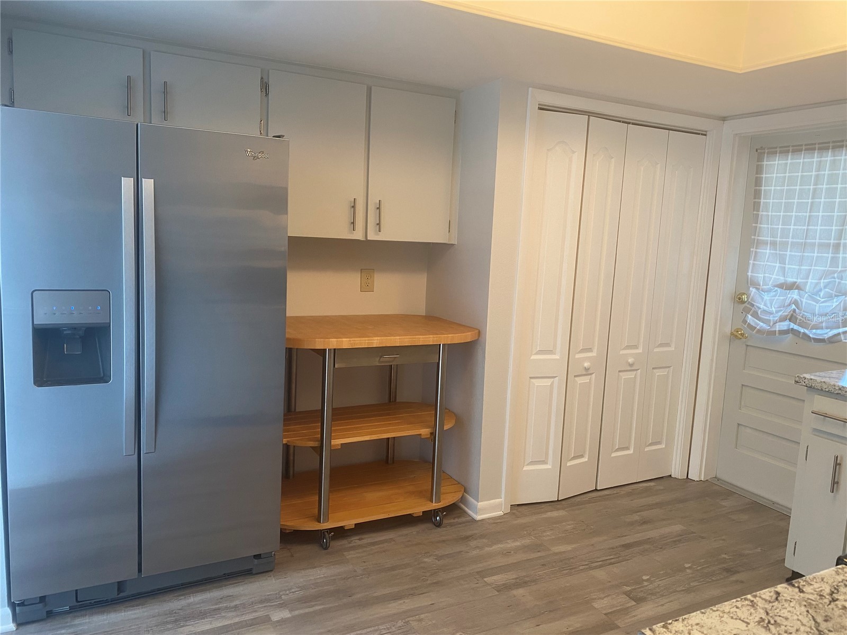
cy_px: 318
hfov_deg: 67.3
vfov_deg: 53.1
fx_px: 636
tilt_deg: -8.5
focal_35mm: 26
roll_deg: -2.5
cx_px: 424
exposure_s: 1/60
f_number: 1.8
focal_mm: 4.25
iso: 100
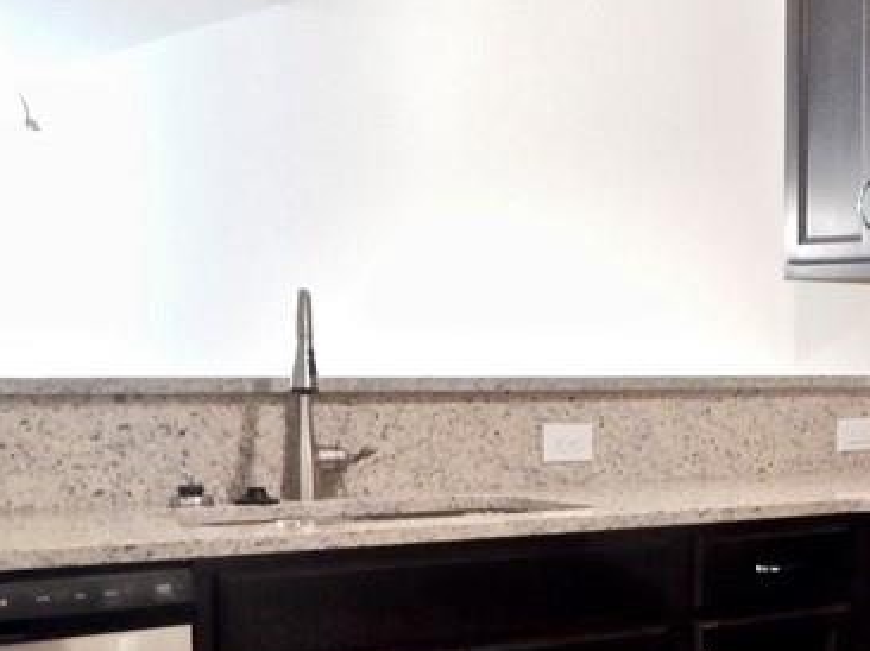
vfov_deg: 20.6
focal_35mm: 70
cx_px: 851
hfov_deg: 26.4
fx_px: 1758
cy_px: 567
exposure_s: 1/13
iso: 400
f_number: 3.7
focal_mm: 4.5
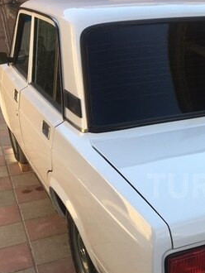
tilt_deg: -20.0
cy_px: 186
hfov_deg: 23.5
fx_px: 457
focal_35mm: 58
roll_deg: +1.1
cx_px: 231
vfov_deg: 32.9
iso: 25
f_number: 2.2
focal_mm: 4.15
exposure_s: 1/359
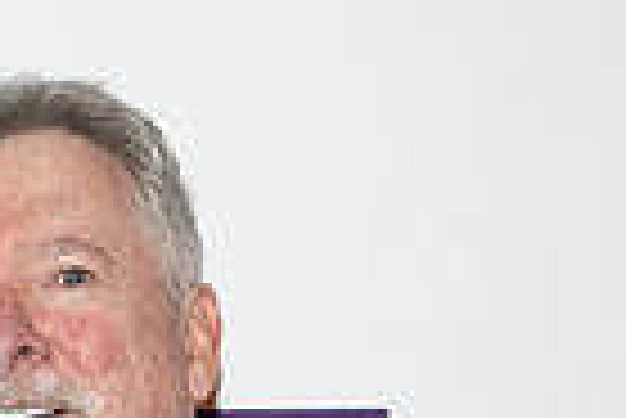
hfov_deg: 8.9
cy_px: 1032
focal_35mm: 229
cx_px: -55
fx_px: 3986
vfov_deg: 5.8
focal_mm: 40
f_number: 5.6
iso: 1000
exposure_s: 1/125
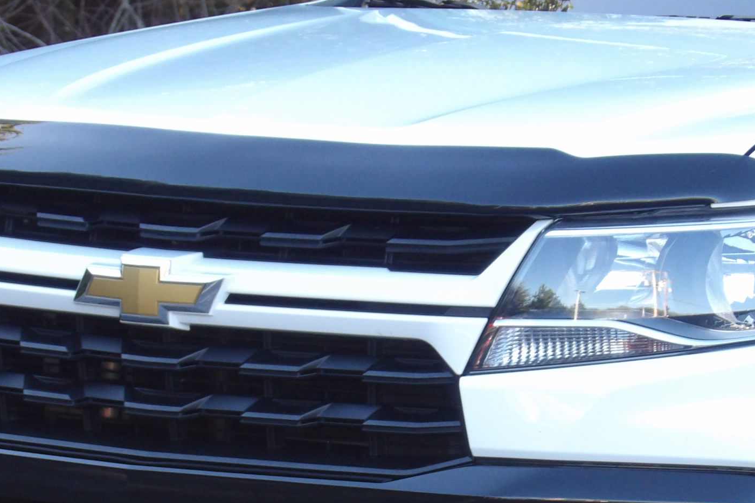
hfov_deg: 5.4
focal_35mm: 381
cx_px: 412
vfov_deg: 3.6
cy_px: 460
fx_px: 7990
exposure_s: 1/77
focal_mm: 35.6
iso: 200
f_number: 4.5
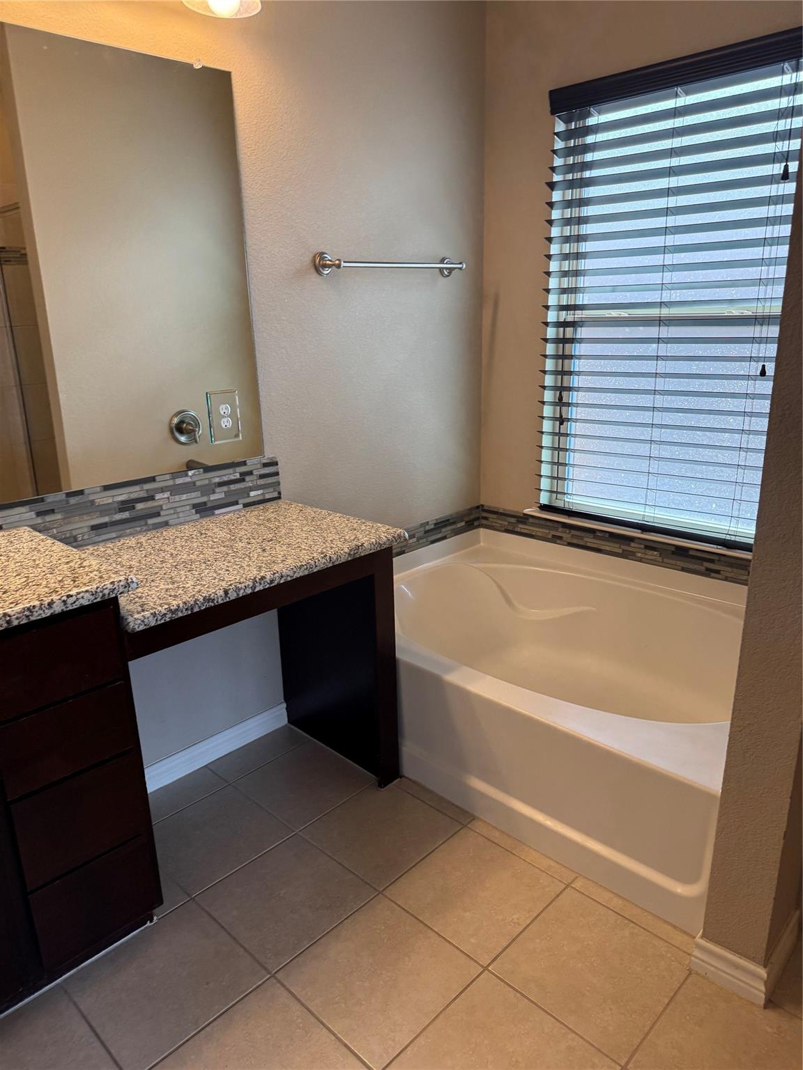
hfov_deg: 56.8
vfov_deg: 71.6
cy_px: 535
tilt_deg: -16.7
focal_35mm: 24
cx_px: 402
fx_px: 742
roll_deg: +1.3
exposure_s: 1/60
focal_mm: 6.76
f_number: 1.78
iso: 125
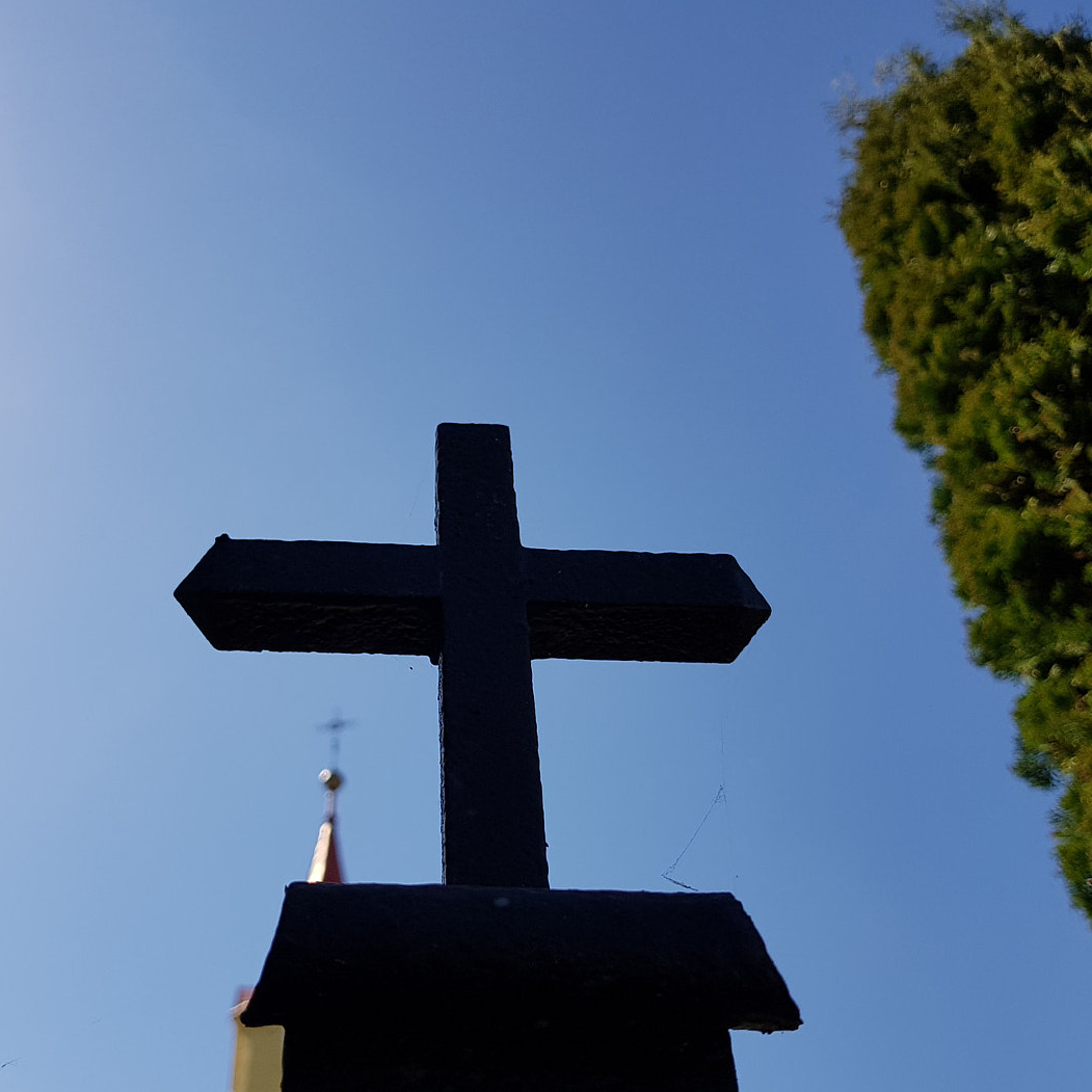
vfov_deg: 47.1
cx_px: 503
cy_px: 619
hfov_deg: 47.2
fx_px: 1249
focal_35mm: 35
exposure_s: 1/2808
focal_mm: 4.2
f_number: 1.7
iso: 40
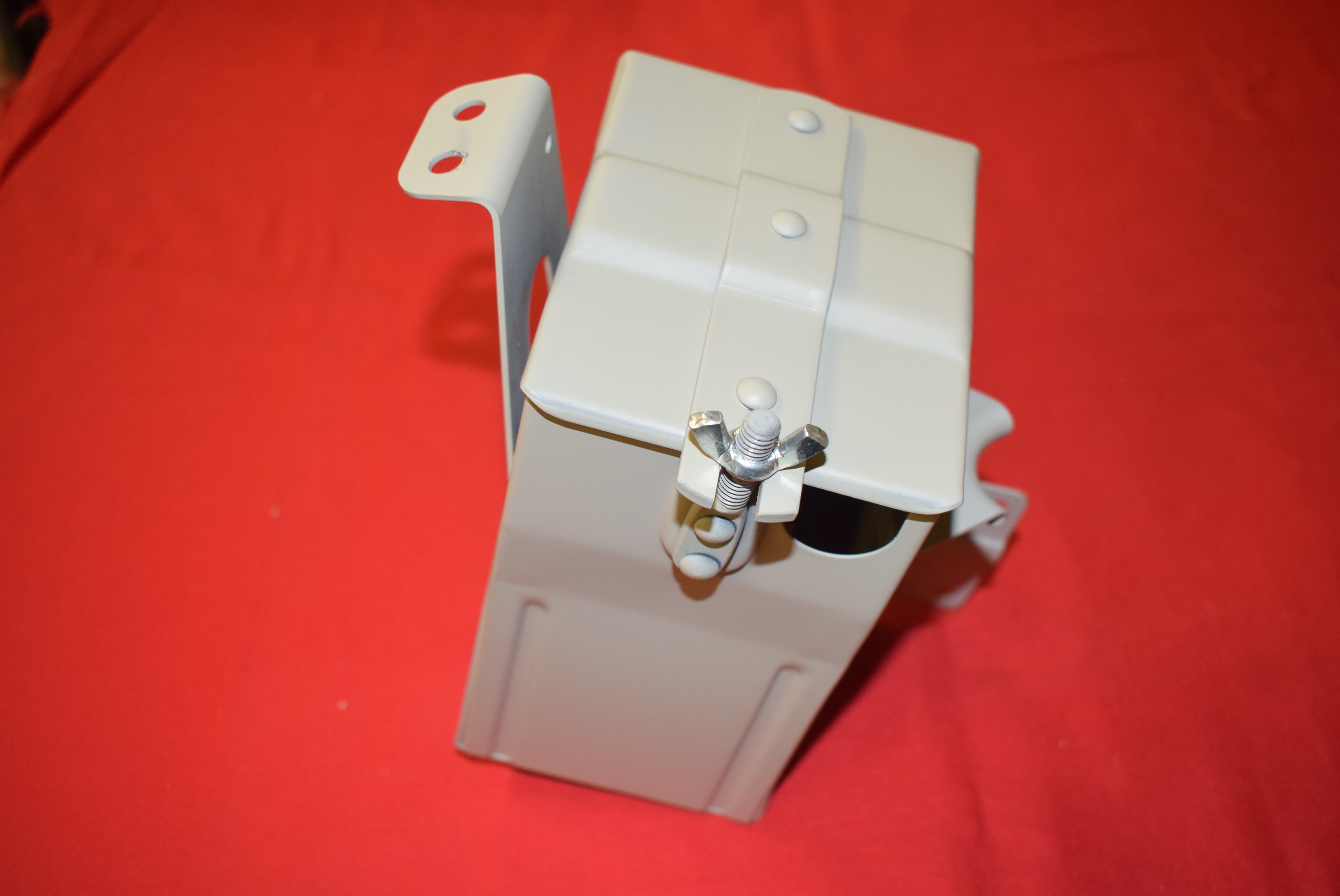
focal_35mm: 38
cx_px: 670
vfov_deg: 35.6
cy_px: 448
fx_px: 1397
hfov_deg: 51.2
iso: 800
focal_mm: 25
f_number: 5
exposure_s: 1/60
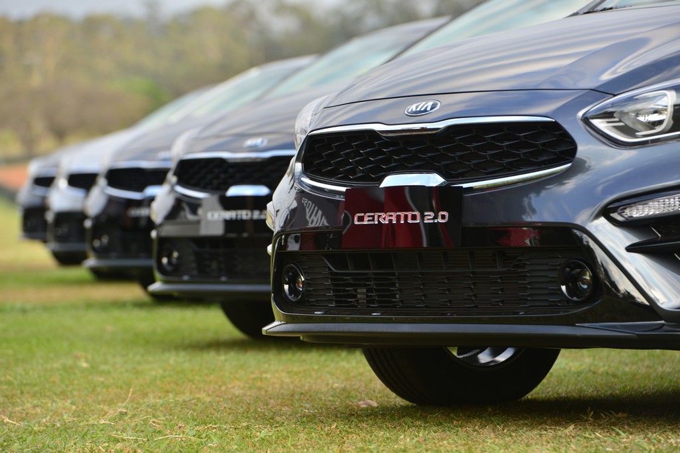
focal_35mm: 200
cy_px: 226
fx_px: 3778
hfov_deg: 10.3
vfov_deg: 6.9
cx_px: 340
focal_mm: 200
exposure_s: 1/250
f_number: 5.6
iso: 250
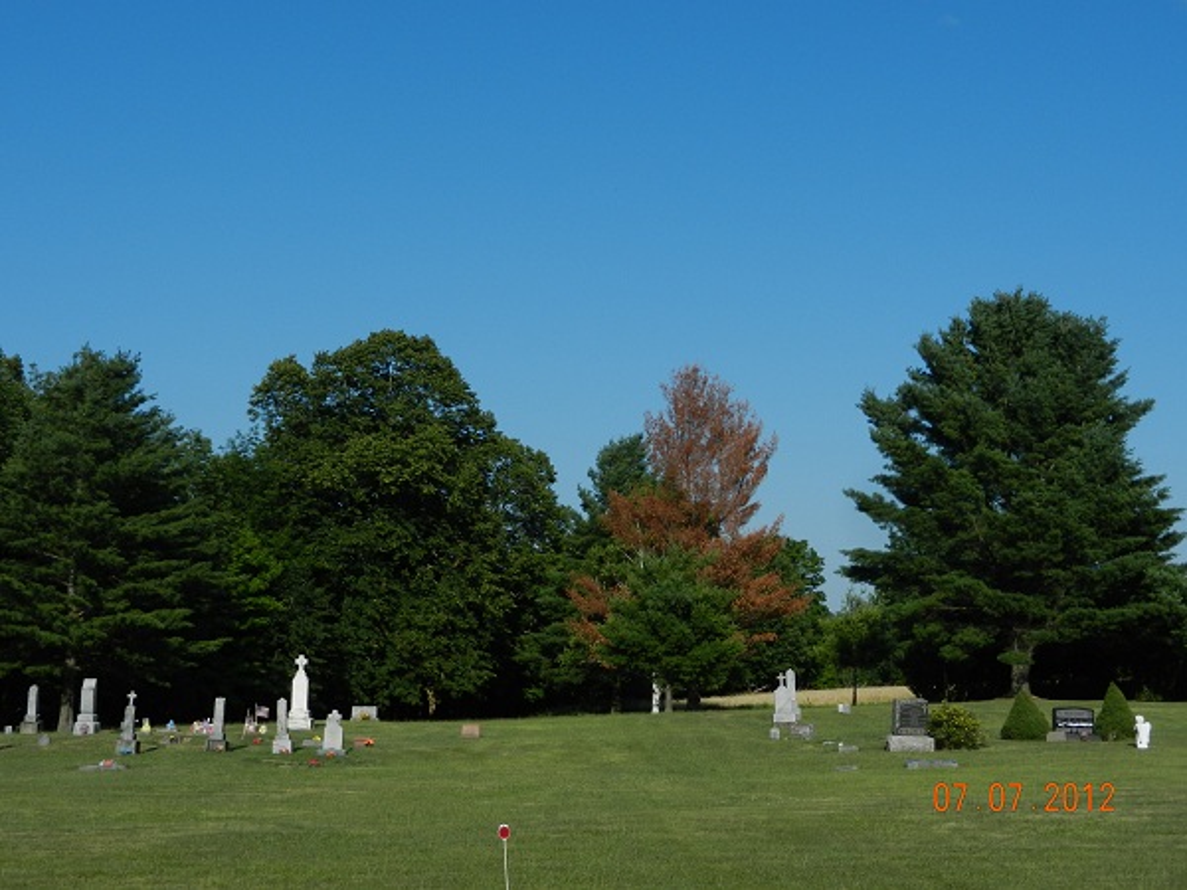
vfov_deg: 27.5
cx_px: 594
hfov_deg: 36.2
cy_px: 445
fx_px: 1817
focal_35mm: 53
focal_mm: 9.4
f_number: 8.8
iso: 160
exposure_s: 1/500
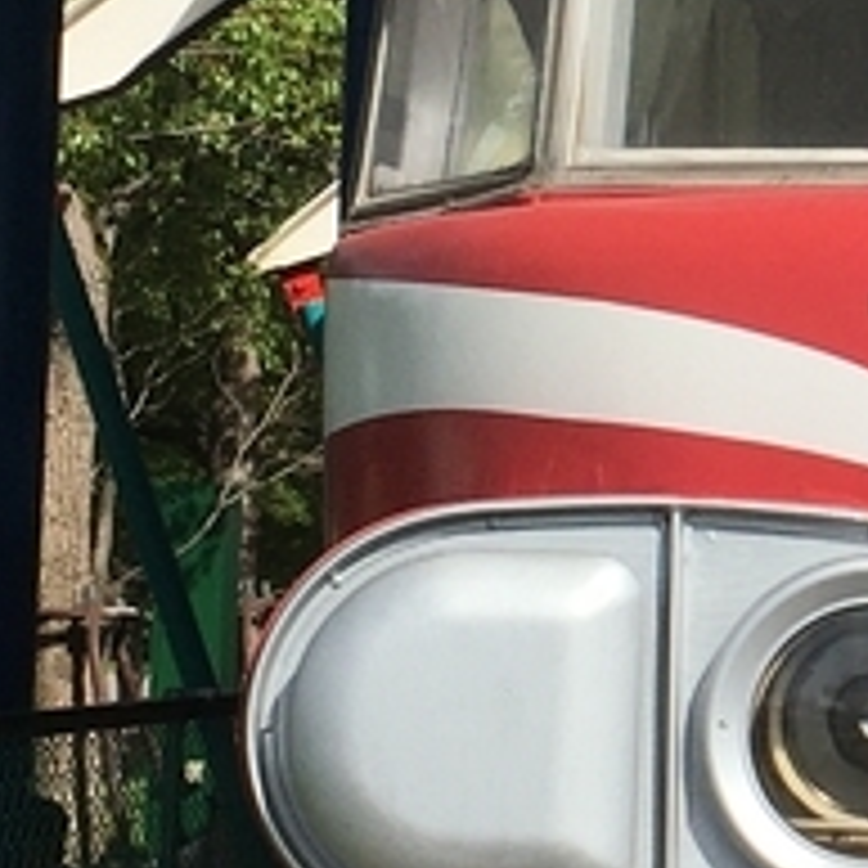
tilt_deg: +5.0
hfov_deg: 10.5
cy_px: 220
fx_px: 4511
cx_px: 1367
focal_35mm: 159
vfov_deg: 11.0
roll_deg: -0.6
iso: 25
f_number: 2.2
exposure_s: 1/2481
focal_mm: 4.15
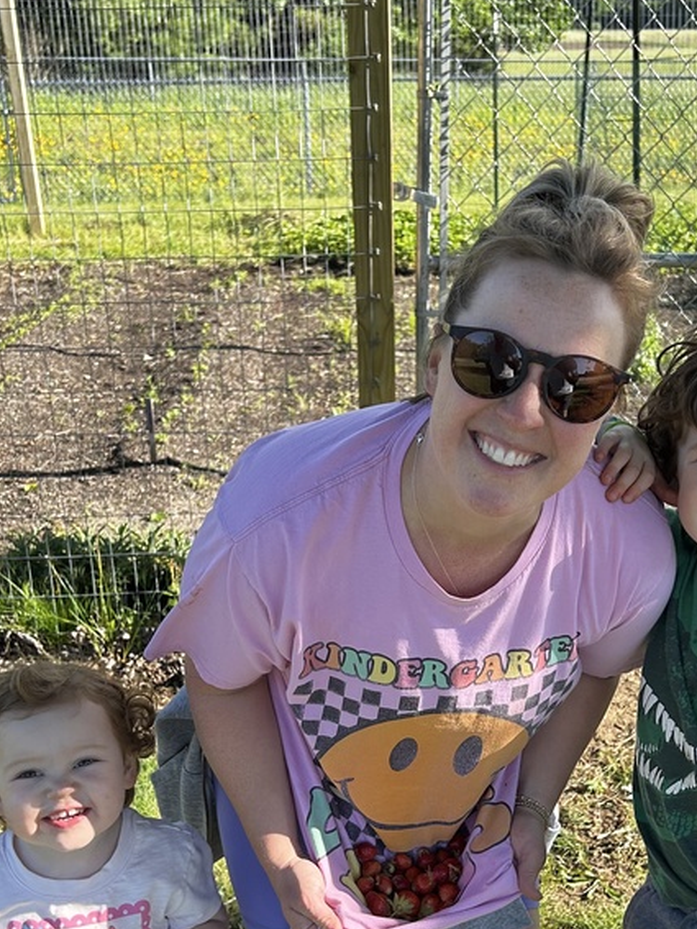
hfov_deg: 30.7
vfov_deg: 39.8
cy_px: 632
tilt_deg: -24.4
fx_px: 1261
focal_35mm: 47
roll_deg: -0.4
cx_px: 443
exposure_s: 1/840
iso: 50
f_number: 1.5
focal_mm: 5.7
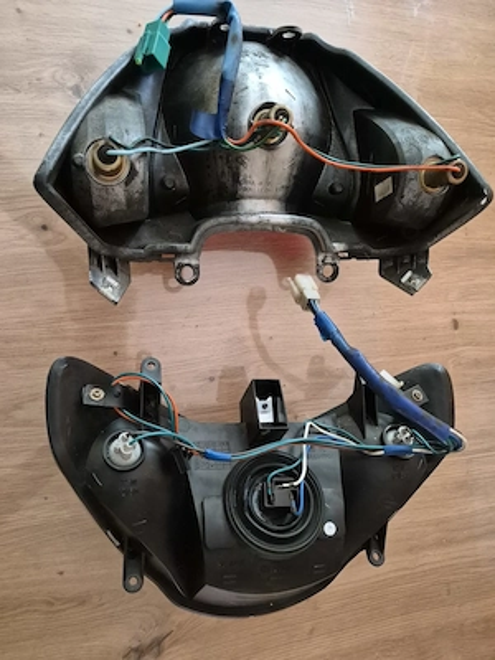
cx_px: 248
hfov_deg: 58.9
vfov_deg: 73.9
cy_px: 330
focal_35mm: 23
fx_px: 439
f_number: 1.8
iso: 2000
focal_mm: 5.4
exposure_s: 1/100
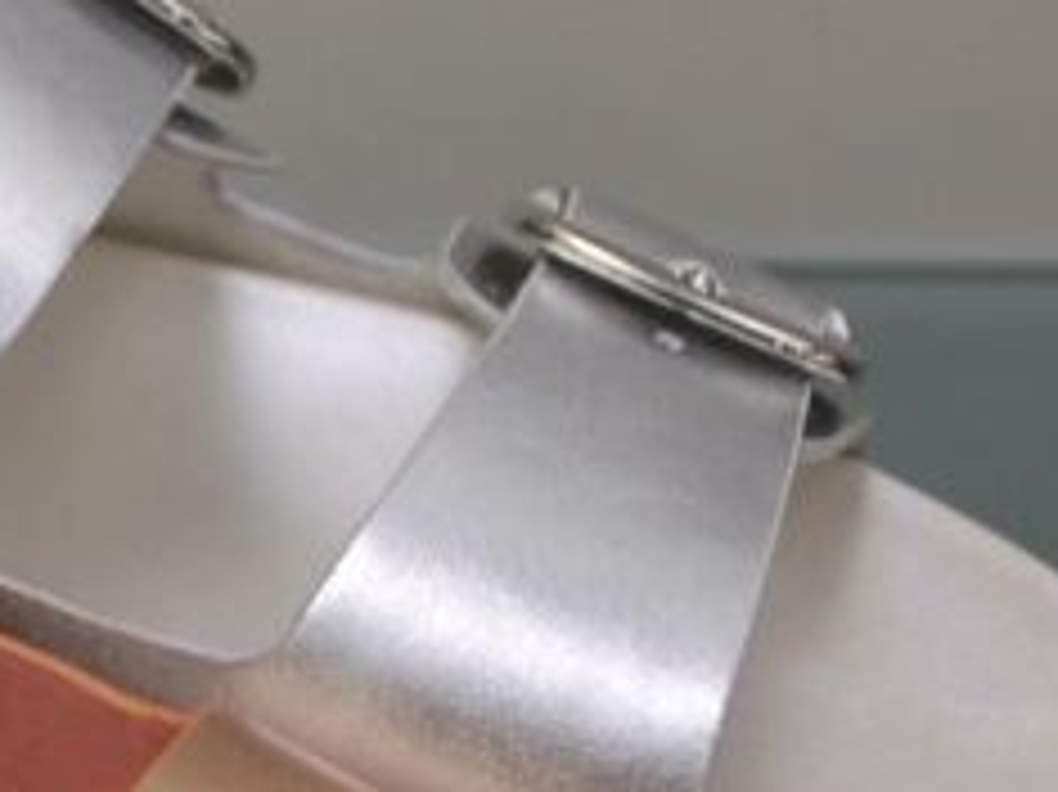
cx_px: -376
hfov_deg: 10.6
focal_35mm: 182
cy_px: 693
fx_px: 5560
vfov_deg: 8.1
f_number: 4.5
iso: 200
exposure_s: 1/80
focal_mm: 22
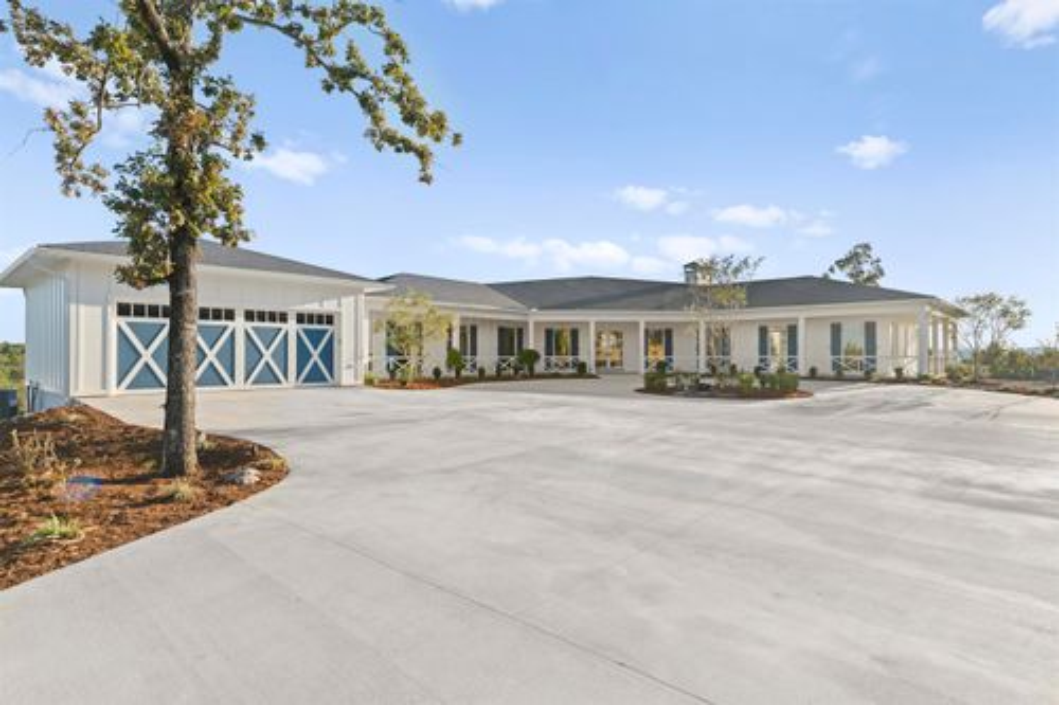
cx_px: 530
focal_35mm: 19
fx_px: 556
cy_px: 352
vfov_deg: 64.8
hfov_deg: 87.2
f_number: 5.6
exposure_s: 1/125
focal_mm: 18.9
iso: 100
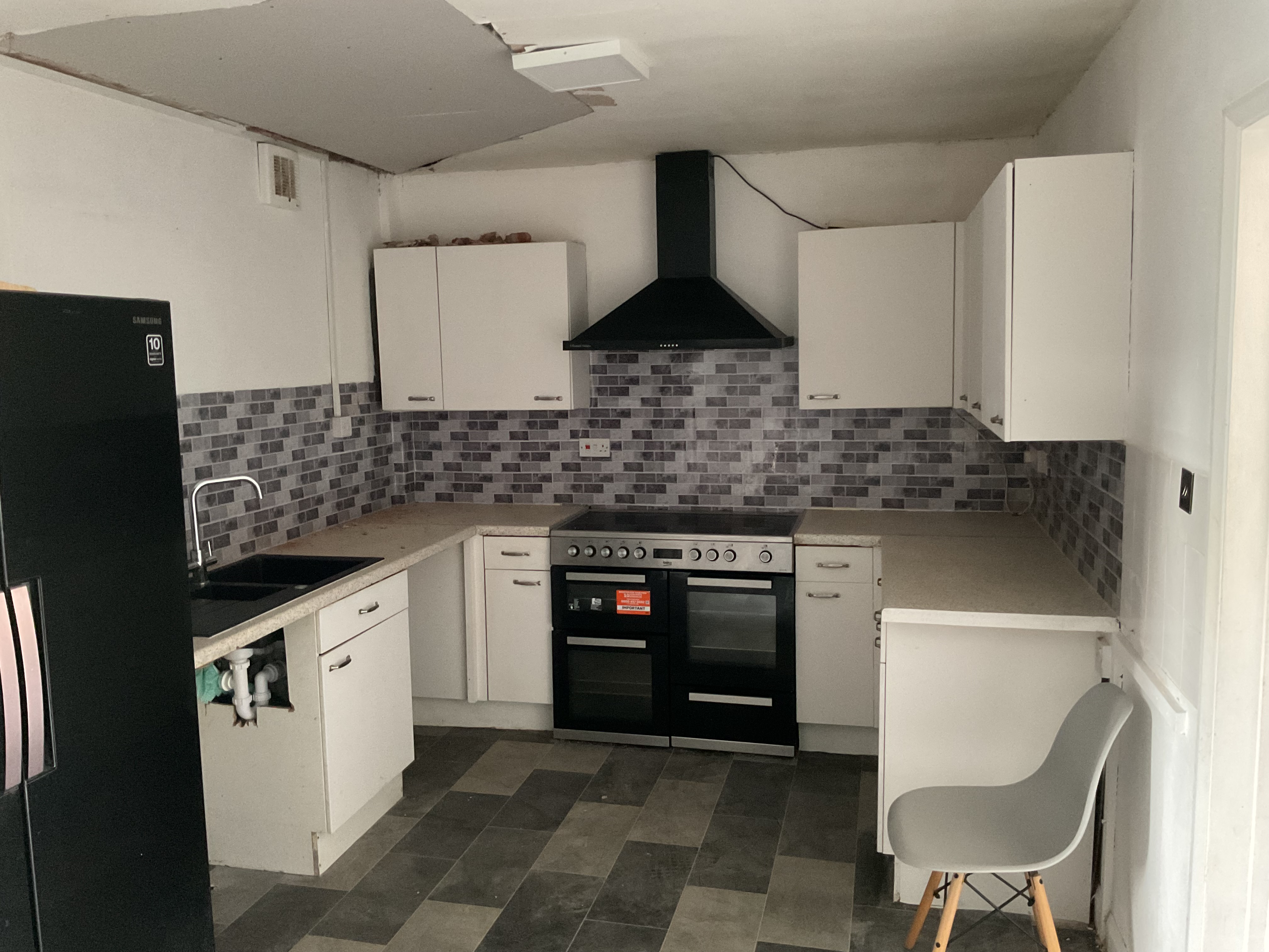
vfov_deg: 48.2
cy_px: 476
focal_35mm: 29
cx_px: 634
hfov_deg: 61.7
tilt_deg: -6.3
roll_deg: +1.3
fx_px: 1063
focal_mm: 3
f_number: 1.8
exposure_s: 1/25
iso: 500
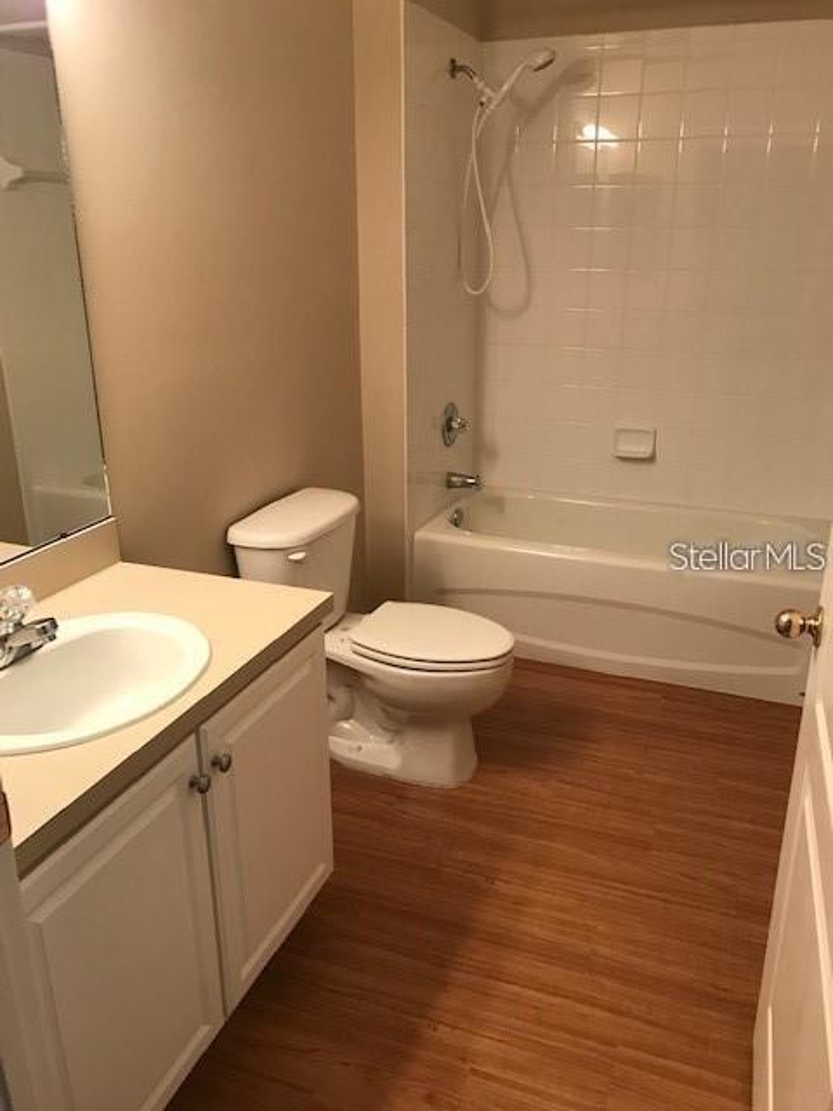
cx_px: 416
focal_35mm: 28
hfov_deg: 49.7
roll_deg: -0.4
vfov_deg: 63.4
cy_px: 556
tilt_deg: -17.4
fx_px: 898
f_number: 1.8
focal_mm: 3.99
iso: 40
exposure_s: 1/24
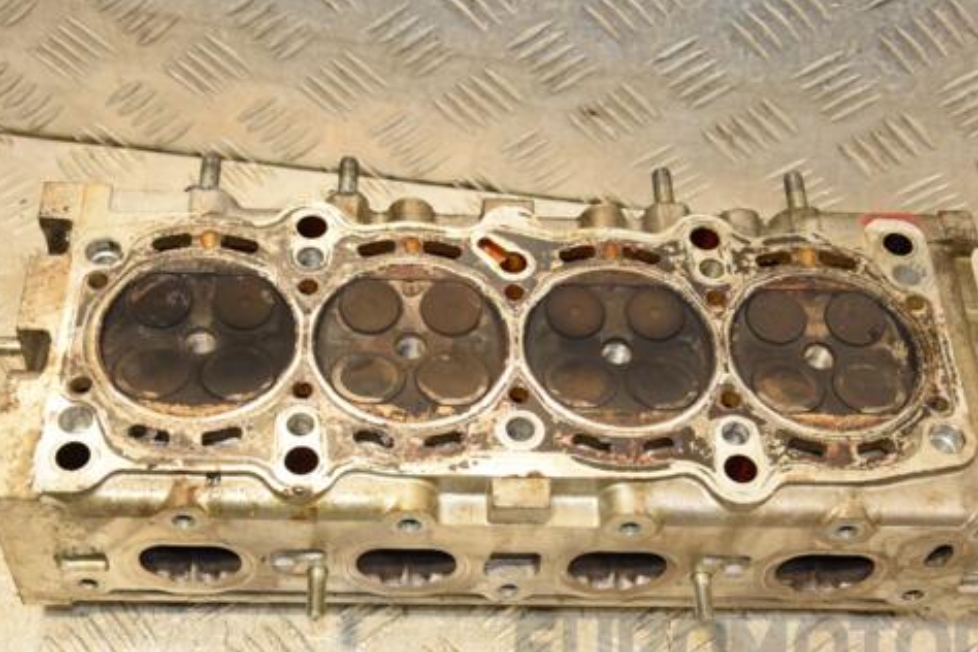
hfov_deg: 35.1
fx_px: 1548
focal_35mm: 57
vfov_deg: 23.8
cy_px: 373
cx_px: 477
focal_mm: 30
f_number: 5.6
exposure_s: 1/200
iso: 800
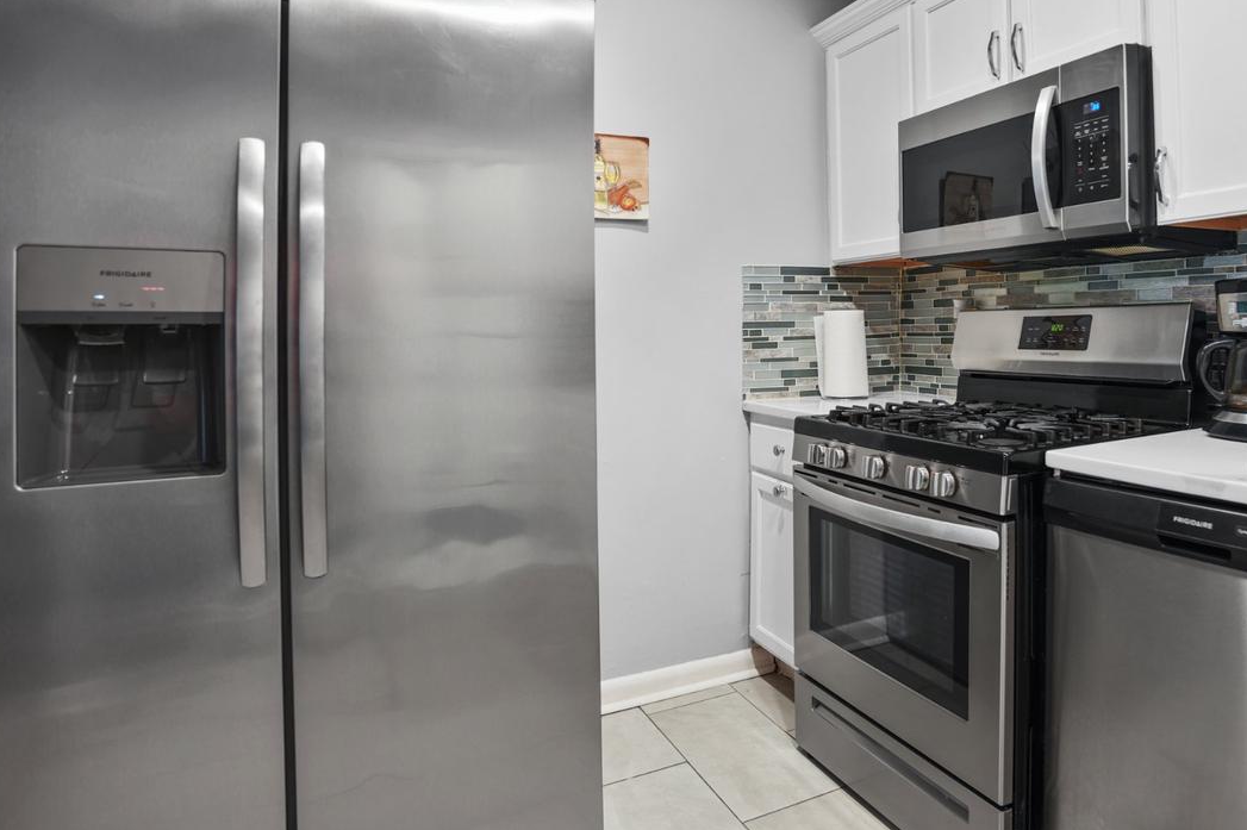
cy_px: 338
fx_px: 762
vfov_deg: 56.8
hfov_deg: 77.4
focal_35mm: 22
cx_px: 766
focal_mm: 16
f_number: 2.8
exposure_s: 1/10
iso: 100
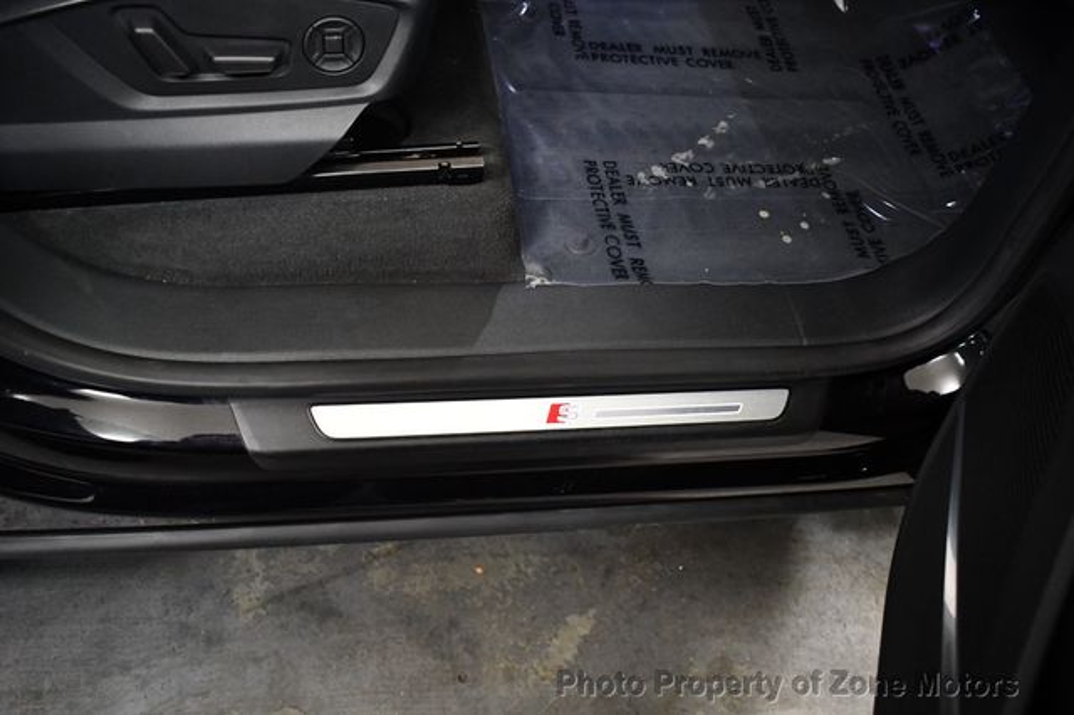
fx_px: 984
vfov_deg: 39.9
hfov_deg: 57.2
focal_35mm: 33
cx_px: 537
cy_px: 358
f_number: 3.8
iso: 3200
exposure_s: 1/80
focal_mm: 22
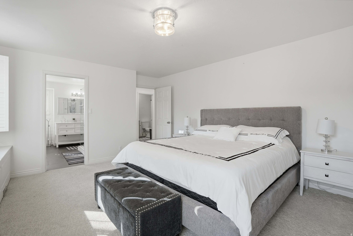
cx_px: 176
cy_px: 118
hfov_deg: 96.7
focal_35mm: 16
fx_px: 157
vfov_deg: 73.8
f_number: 9
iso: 250
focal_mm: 16
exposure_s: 1/320
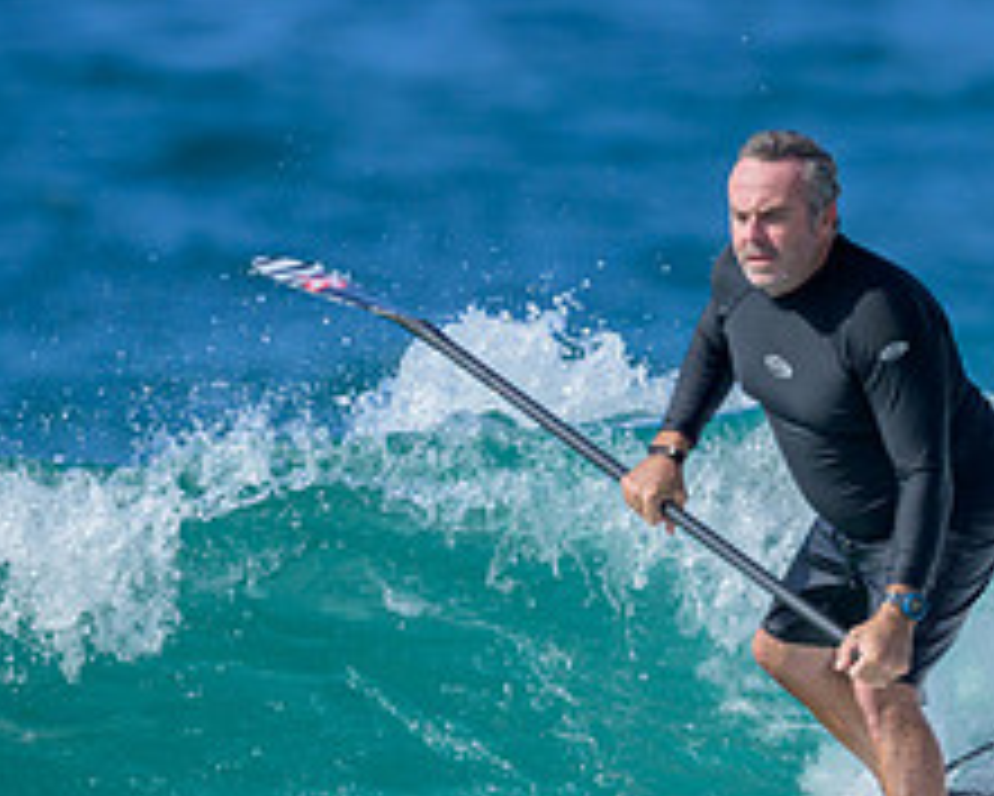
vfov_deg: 0.7
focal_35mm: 2377
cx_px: 801
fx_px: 69959
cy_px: 856
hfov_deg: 0.8
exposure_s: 1/2000
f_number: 6.3
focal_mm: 800
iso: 320
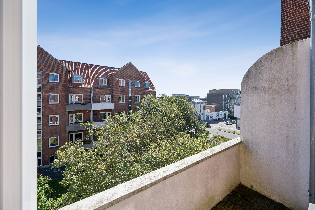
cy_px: 105
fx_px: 122
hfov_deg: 104.3
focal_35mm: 14
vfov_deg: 81.2
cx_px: 158
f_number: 6.3
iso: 220
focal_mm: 14
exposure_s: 1/1000
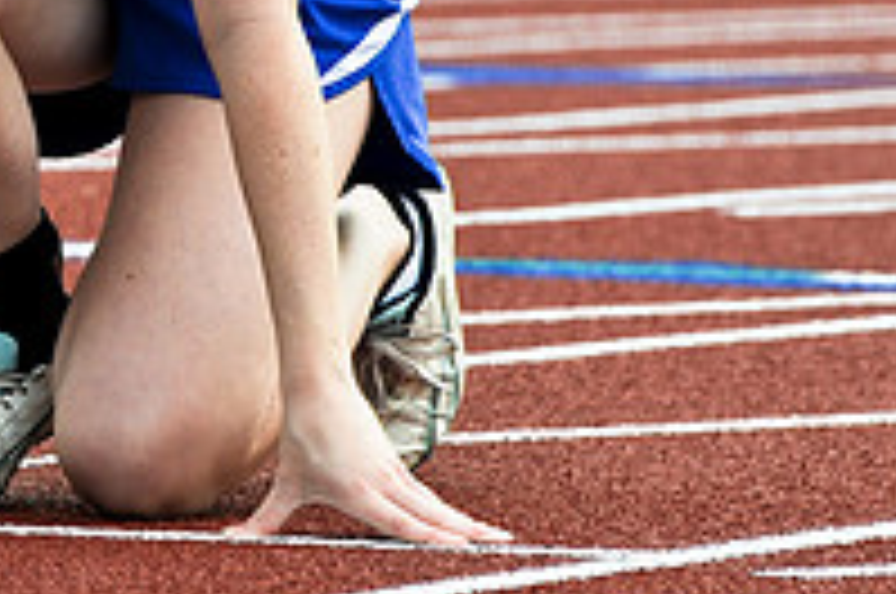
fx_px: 14512
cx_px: -95
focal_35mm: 584
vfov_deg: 2.3
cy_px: 76
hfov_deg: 3.5
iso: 200
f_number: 5.6
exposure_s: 1/1000
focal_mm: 200
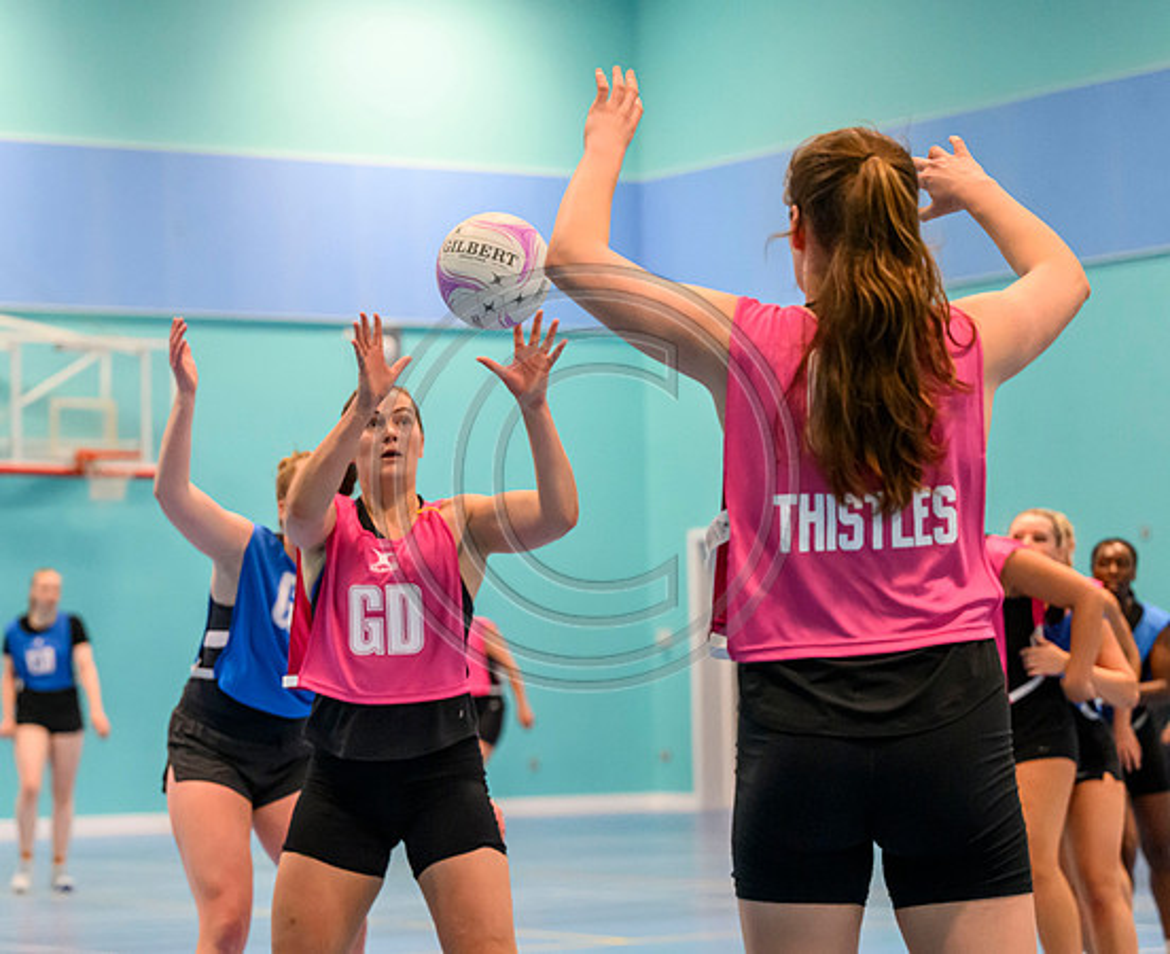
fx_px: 3728
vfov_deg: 14.6
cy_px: 595
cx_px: 418
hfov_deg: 17.8
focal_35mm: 107
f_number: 2.8
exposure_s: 1/1000
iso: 8000
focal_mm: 74
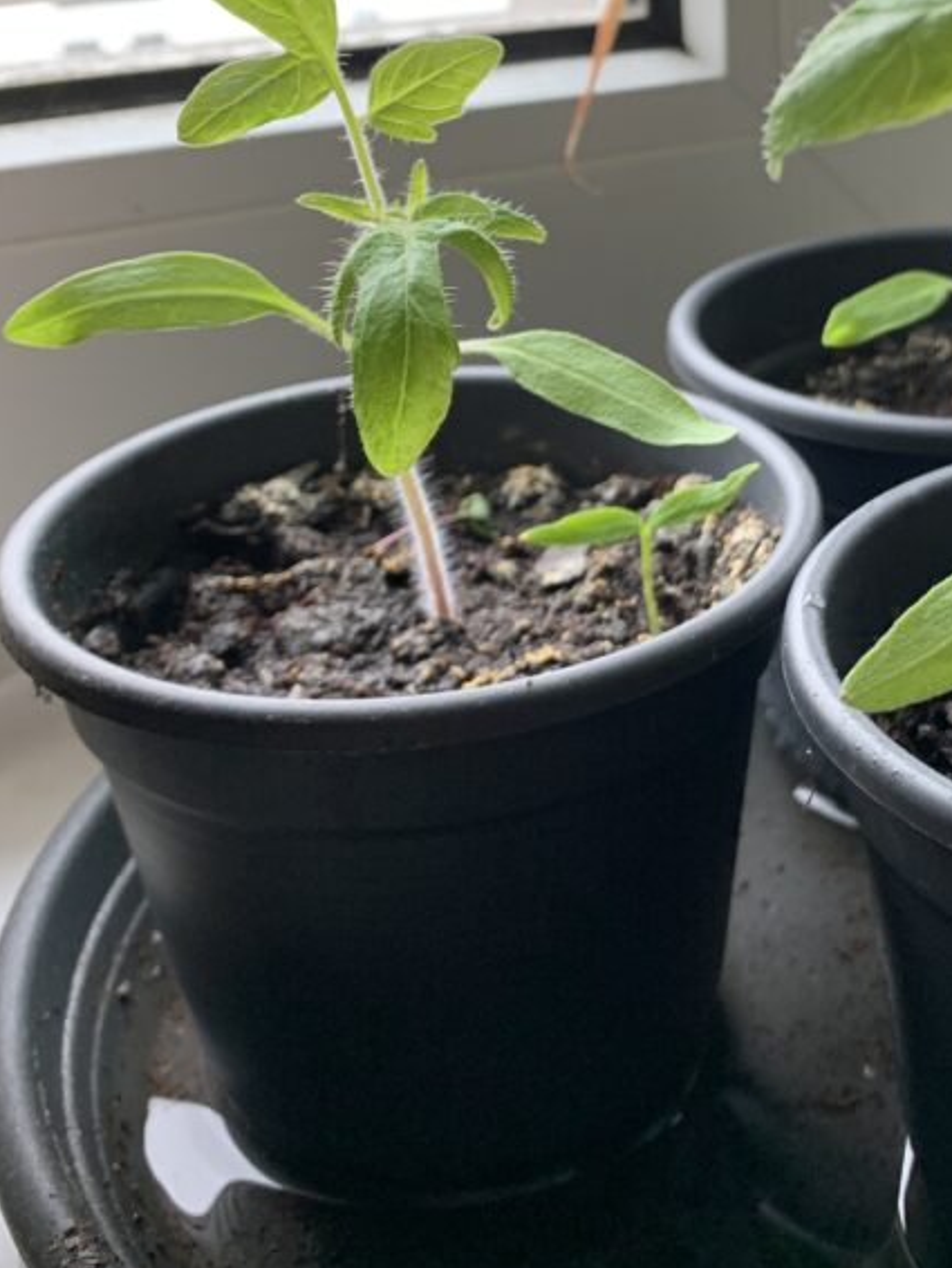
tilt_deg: -23.2
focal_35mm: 47
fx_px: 1722
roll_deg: -0.7
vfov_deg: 40.0
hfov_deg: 29.8
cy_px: 428
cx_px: 820
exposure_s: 1/101
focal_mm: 4.25
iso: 100
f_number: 1.8
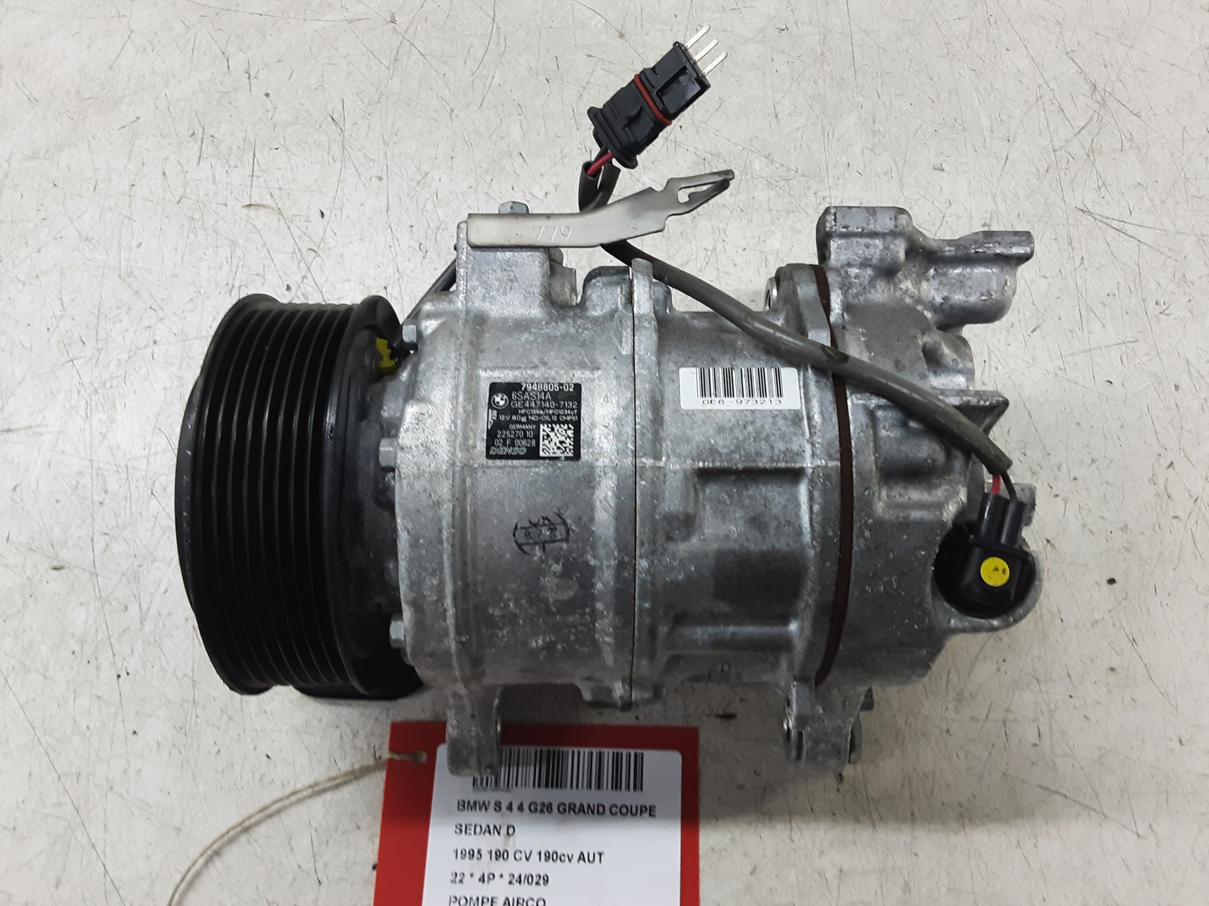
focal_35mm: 27
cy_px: 453
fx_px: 943
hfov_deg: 65.3
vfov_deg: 51.4
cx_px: 604
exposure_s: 1/50
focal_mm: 2.91
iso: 125
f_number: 1.9
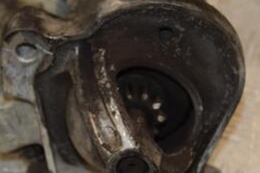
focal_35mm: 241
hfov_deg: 8.5
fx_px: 1740
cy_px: 68
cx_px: 109
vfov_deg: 5.7
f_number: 5.6
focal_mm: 70
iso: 800
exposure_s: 1/200
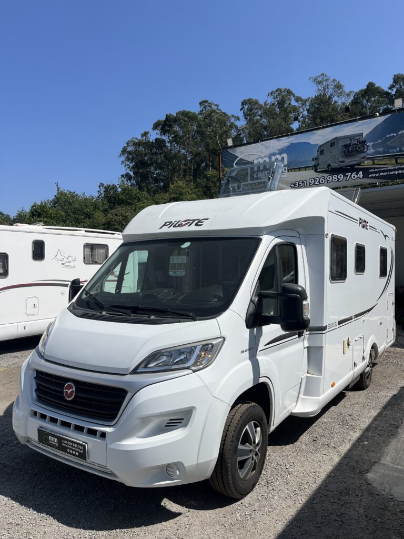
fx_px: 405
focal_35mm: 26
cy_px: 270
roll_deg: +1.1
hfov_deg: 53.1
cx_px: 202
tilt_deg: +1.0
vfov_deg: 67.3
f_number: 1.6
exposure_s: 1/6494
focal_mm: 5.1
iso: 50
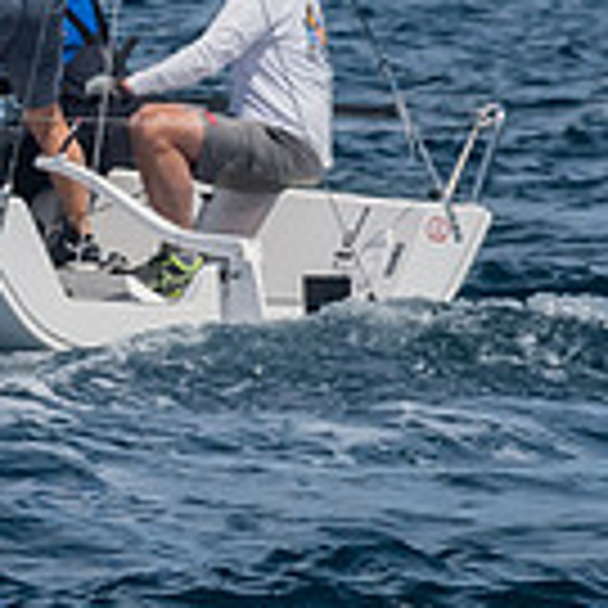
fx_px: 23548
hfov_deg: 1.5
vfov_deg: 1.5
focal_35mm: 1185
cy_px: 287
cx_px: -452
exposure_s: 1/1000
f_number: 14
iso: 640
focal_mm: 190
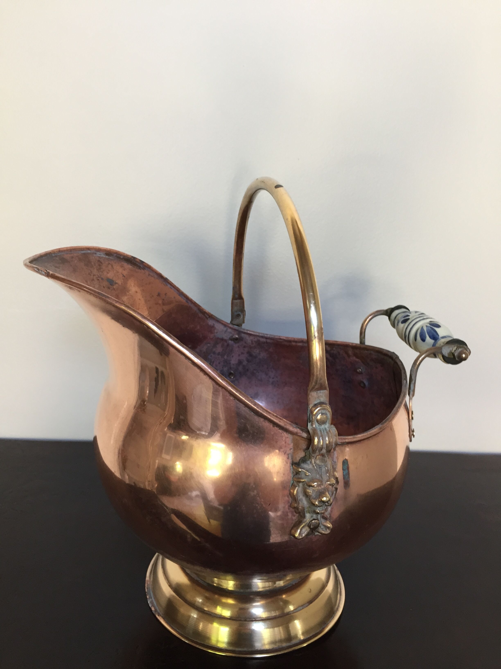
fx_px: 560
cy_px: 334
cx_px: 250
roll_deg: -2.5
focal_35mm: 29
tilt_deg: -16.8
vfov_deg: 61.7
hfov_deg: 48.2
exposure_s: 1/33
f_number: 2.2
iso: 100
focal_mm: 4.15
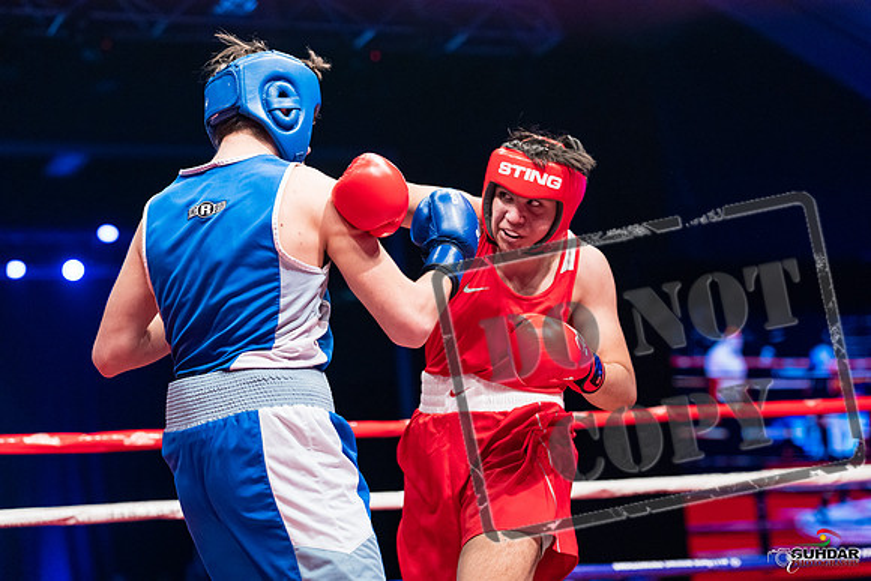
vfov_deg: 16.7
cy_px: 290
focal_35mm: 82
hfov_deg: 24.8
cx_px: 436
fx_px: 1984
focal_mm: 82
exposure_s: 1/1000
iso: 4000
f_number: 2.8
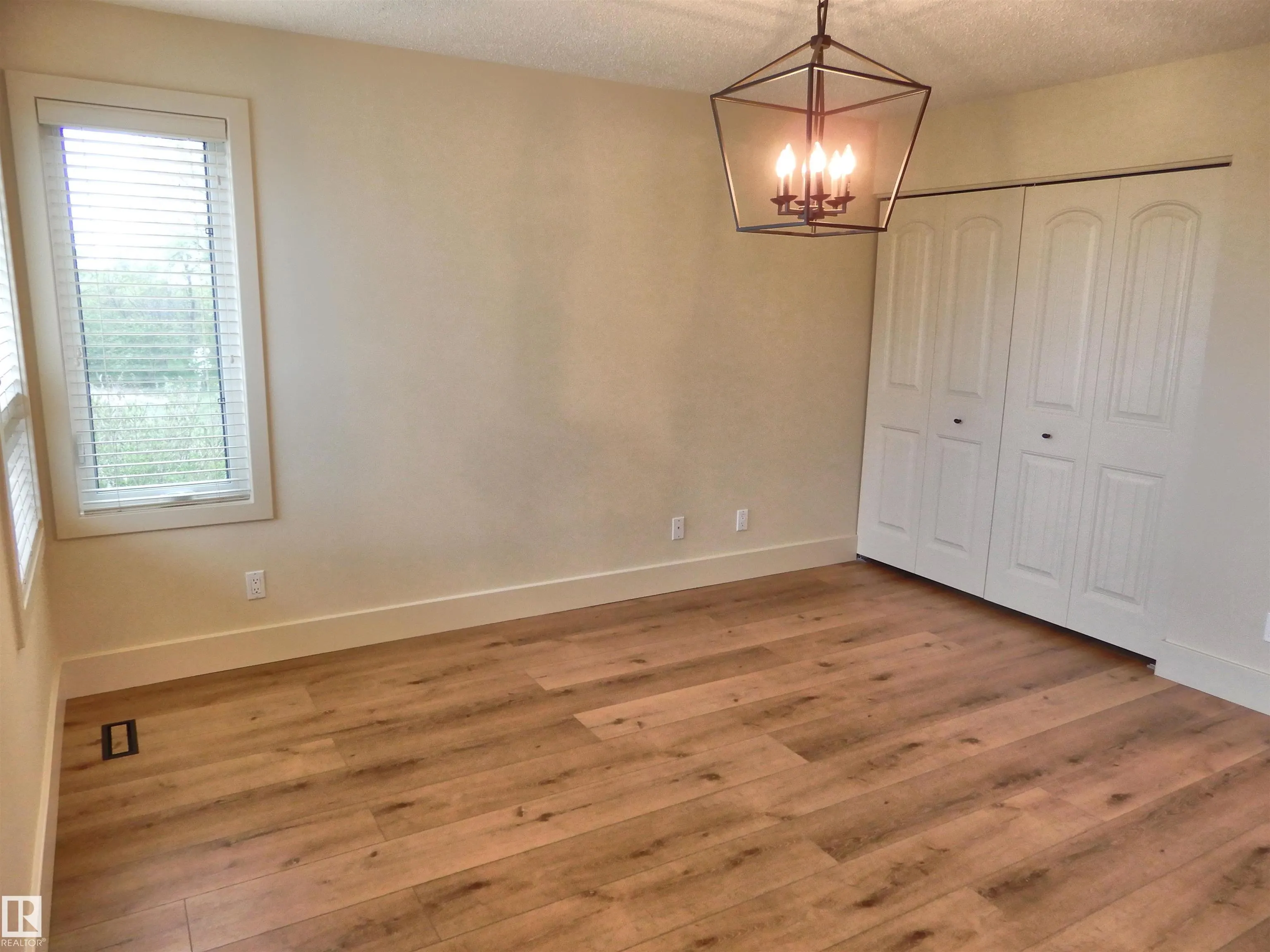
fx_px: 881
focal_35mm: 24
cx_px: 635
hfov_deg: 71.6
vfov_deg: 56.8
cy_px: 476
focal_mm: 4.3
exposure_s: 1/30
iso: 200
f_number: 3.4
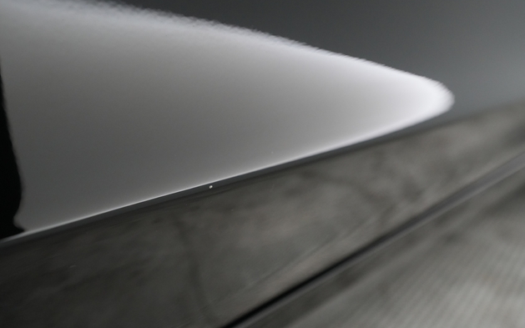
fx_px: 415
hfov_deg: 64.6
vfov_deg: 43.1
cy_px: 157
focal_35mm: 29
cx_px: 264
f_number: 4.5
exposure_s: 1/100
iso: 5000
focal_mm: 28
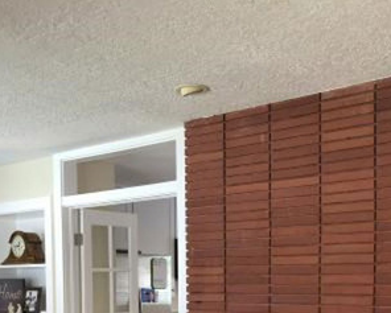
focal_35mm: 59
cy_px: 313
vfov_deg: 24.6
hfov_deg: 31.9
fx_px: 683
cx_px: 184
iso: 40
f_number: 1.8
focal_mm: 4
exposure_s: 1/24
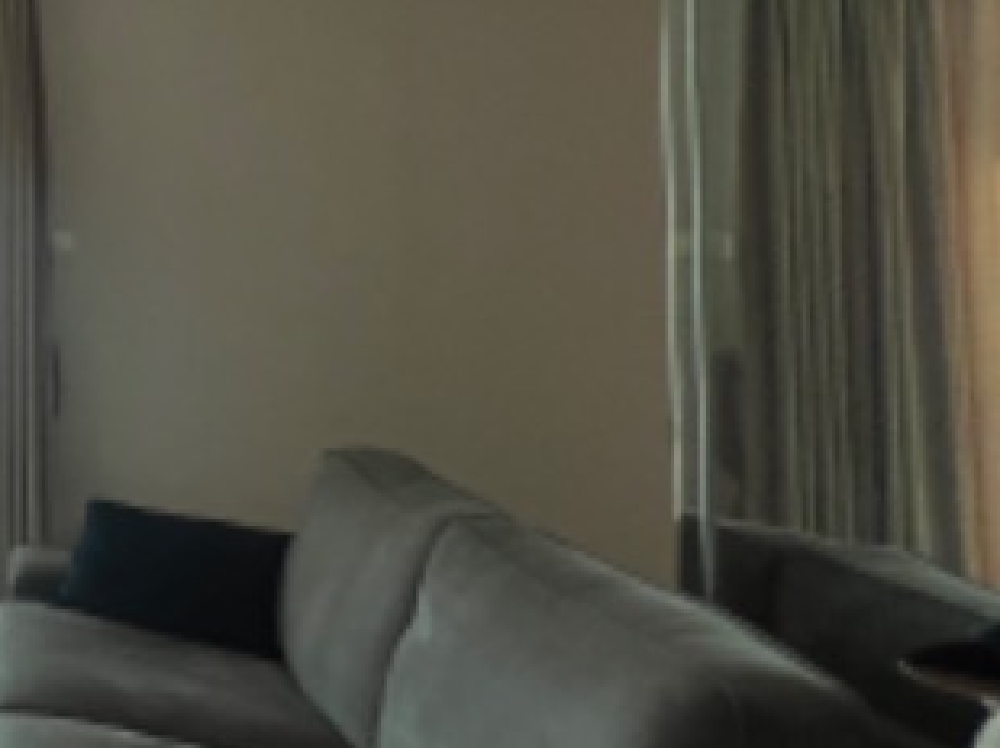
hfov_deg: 27.9
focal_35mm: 42
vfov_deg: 33.8
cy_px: 213
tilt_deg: -0.1
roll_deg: -0.1
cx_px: -535
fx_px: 1212
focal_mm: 1.57
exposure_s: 1/645
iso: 32
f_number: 1.8
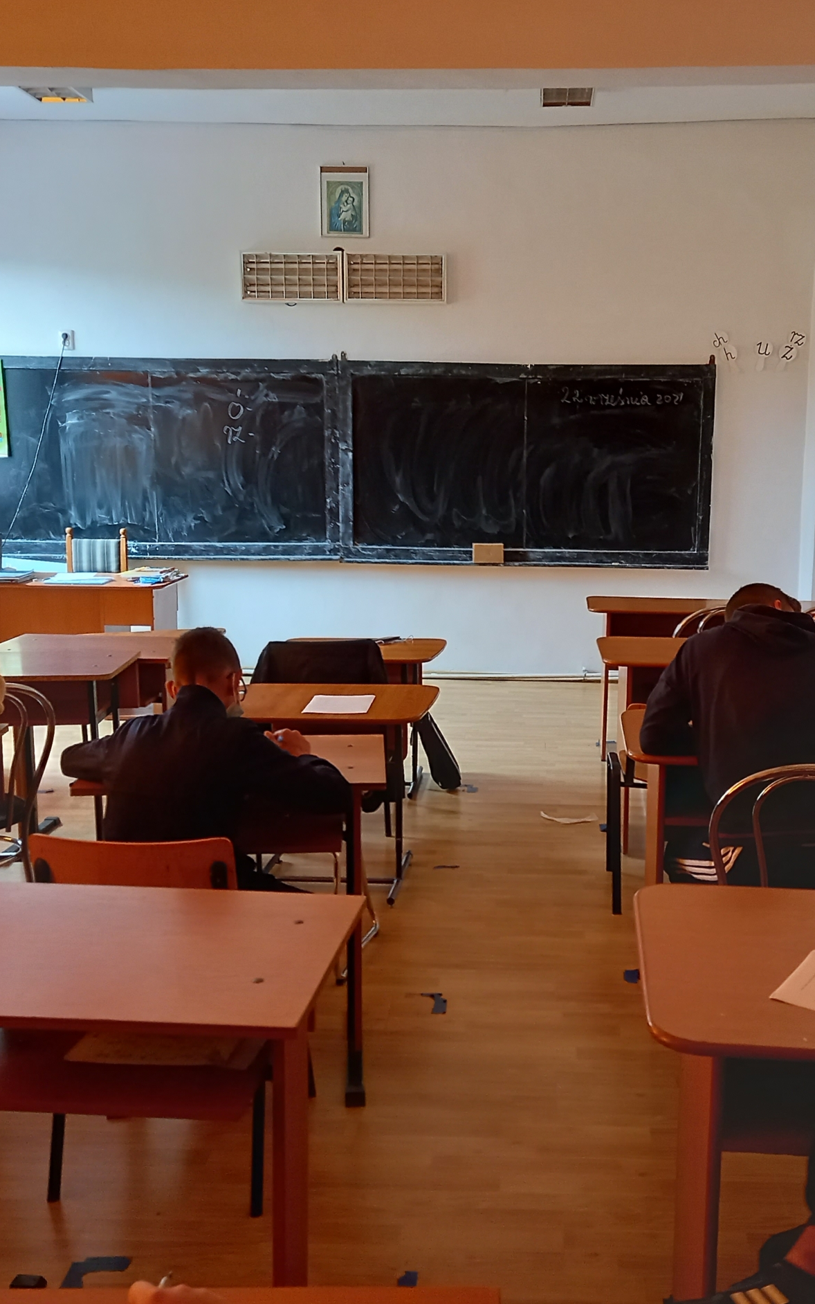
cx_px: 497
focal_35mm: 36
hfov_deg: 35.2
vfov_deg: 54.0
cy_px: 647
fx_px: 1279
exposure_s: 1/25
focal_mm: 4.6
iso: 200
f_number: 2
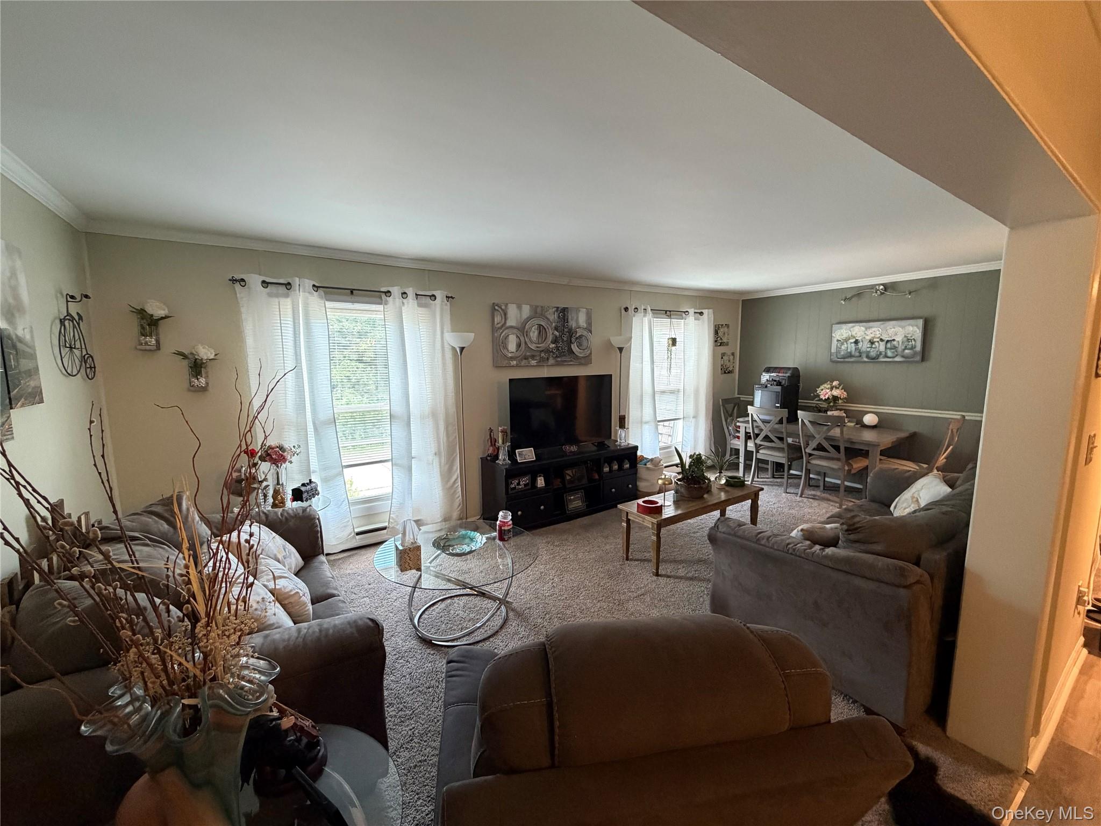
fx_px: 445
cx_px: 550
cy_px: 413
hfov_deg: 102.1
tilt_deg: -7.7
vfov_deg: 85.7
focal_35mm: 14
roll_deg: +0.4
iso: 400
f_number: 2.2
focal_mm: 2.22
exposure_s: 1/60
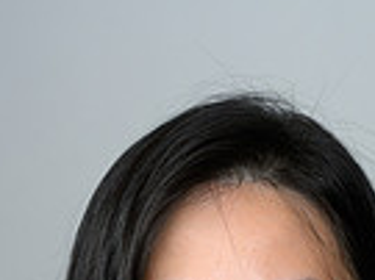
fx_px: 1732
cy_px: 480
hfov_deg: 12.3
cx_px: 250
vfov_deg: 8.9
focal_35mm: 160
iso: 200
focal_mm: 50
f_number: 6.3
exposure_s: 1/200
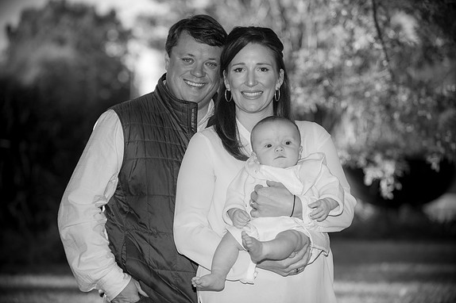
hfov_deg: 21.3
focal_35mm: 96
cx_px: 230
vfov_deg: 14.2
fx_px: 1215
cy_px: 152
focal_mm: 95
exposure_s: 1/320
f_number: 4
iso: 100
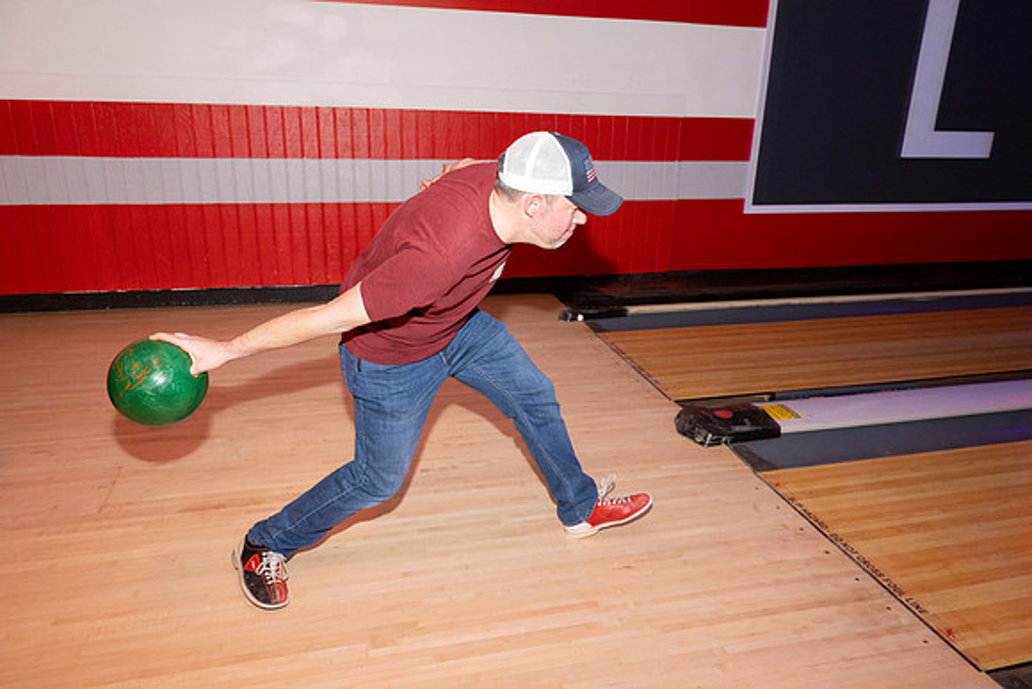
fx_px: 745
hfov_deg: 69.4
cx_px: 516
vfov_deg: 49.6
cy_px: 344
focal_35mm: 26
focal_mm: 26
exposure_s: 1/100
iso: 2000
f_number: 5.6
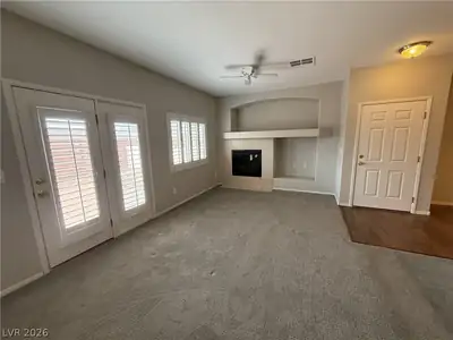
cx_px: 226
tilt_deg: -8.6
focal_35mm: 14
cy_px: 170
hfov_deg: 102.1
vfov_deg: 85.7
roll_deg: +1.1
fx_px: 183
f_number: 2.2
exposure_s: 1/120
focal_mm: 2.22
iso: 200
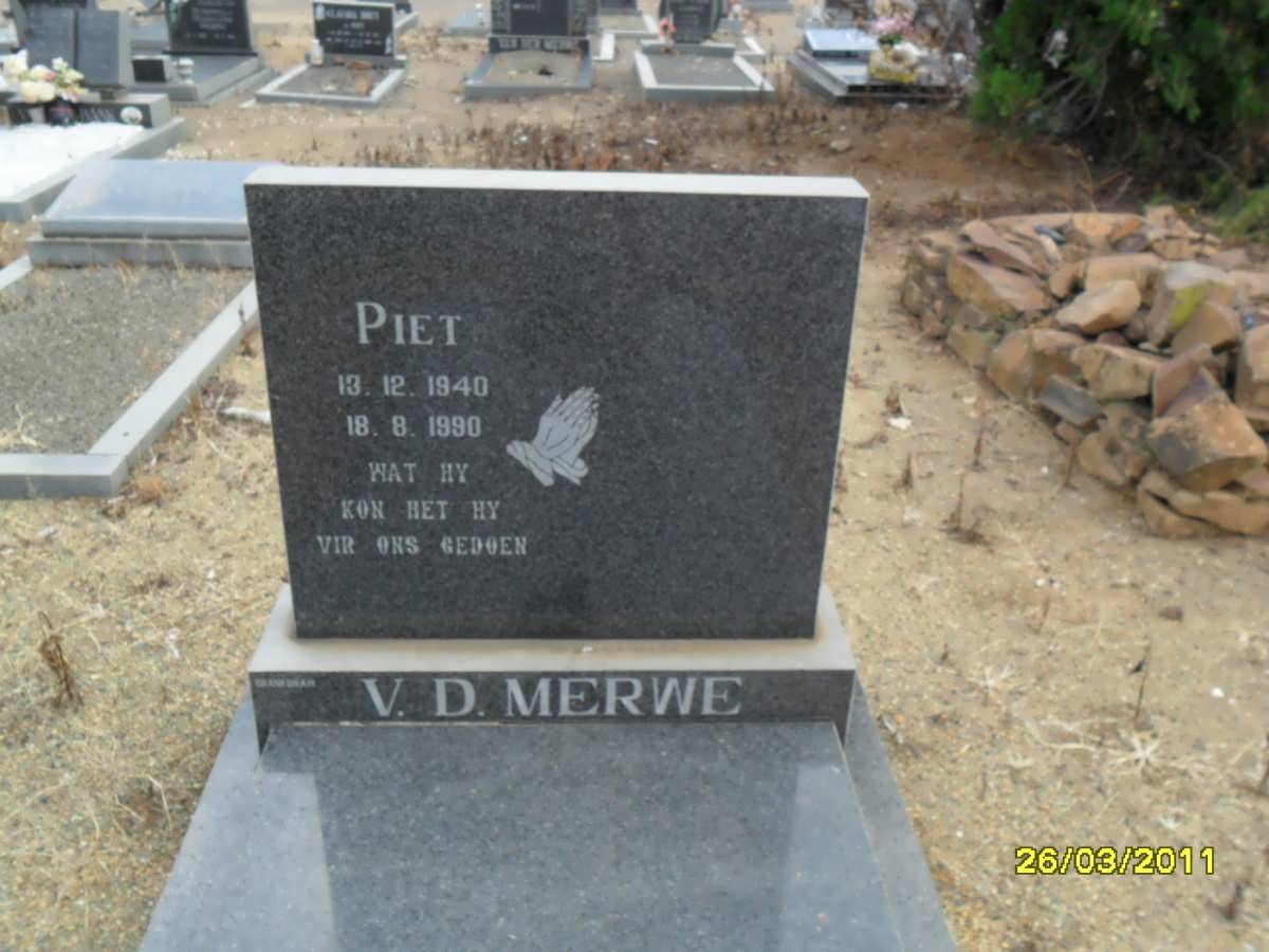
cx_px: 634
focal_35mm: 32
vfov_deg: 44.2
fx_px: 1173
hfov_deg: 56.8
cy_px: 476
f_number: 3.7
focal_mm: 5.7
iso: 100
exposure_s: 1/90
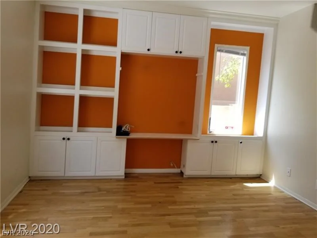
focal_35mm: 26
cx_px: 158
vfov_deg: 53.1
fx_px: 238
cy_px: 119
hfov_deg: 67.3
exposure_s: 1/214
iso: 50
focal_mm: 4.25
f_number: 1.7
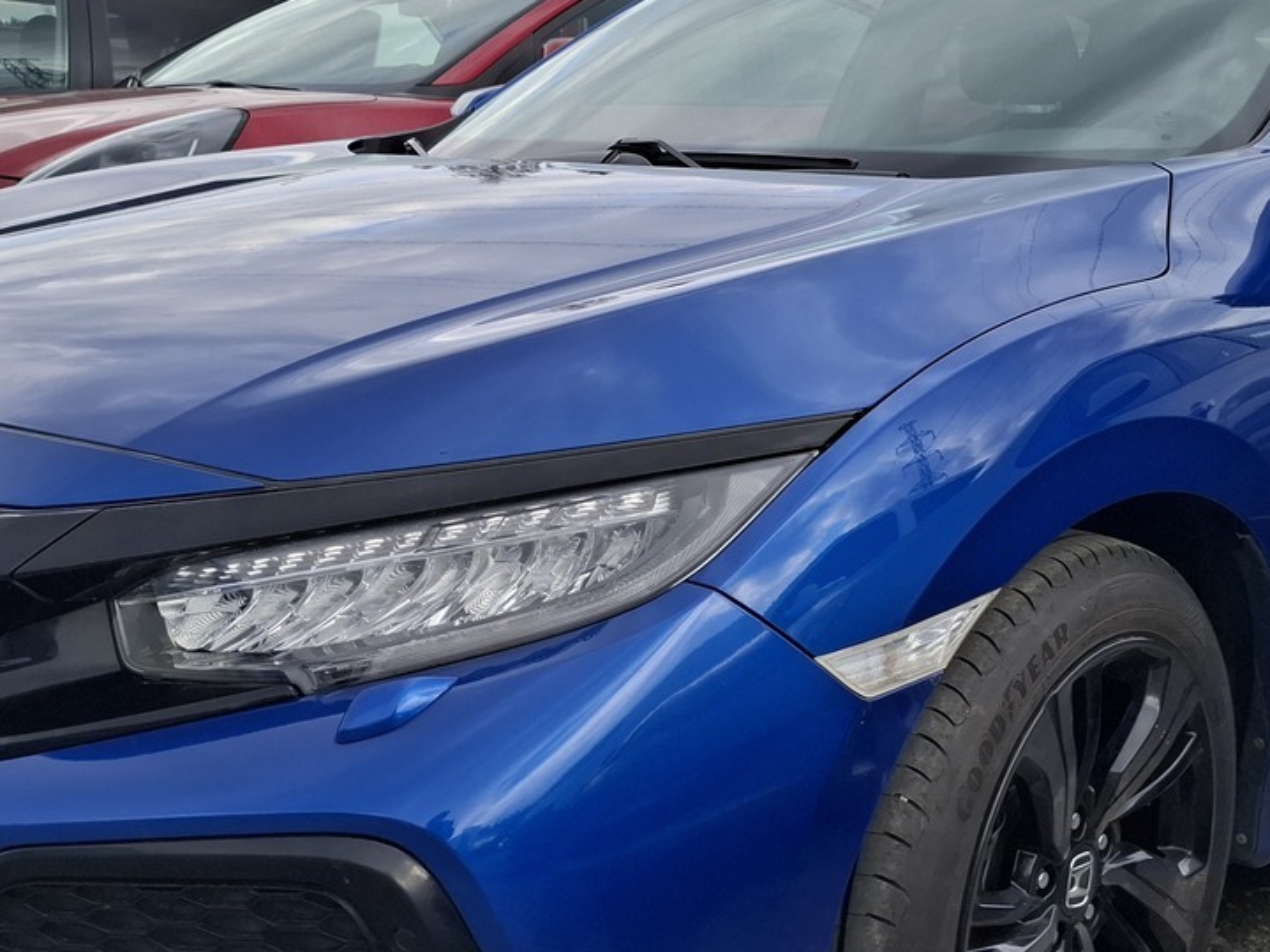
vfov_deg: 31.5
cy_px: 480
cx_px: 769
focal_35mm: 46
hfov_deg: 41.0
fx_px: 1688
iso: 50
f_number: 1.8
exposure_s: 1/1015
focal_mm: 5.54
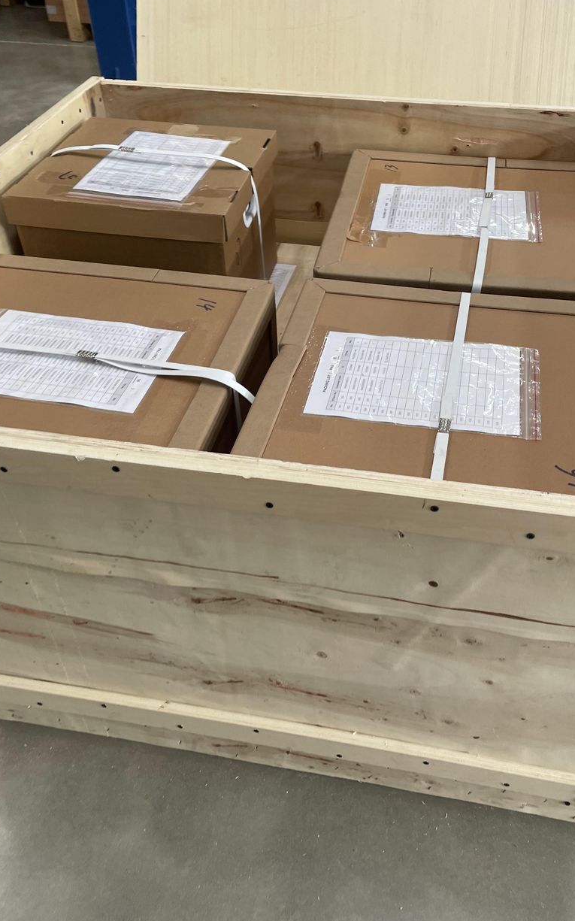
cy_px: 465
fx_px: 753
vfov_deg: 62.9
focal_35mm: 30
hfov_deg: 41.8
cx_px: 316
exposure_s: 1/121
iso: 64
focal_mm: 4.2
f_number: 1.6
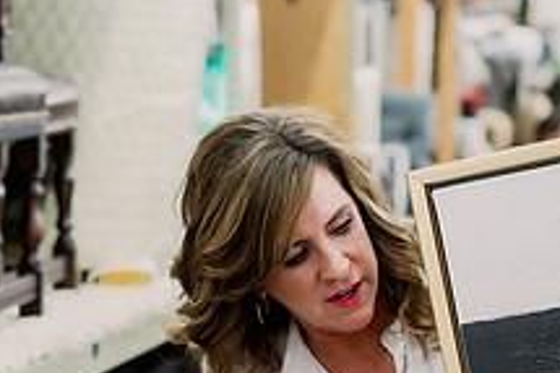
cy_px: 368
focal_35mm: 135
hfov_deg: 15.1
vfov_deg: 10.1
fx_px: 2098
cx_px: 125
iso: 2000
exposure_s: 1/250
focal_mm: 50
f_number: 2.8
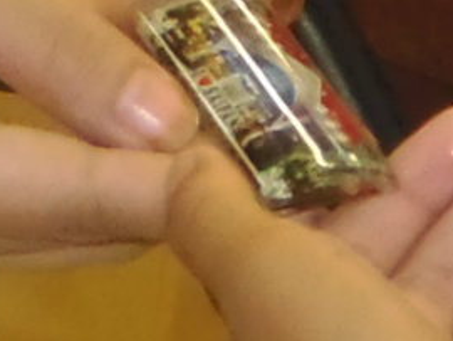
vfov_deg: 20.8
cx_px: 252
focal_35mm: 70
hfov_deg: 27.7
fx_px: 917
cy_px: 67
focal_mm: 7.8
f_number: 3.6
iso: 200
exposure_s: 1/30
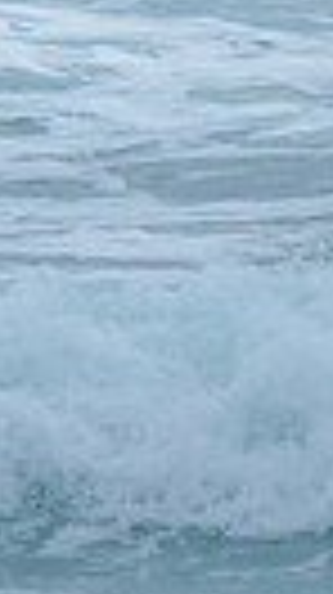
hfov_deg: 0.5
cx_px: -670
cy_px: -379
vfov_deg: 1.0
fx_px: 35473
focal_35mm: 2254
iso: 500
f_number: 6.3
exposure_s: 1/1600
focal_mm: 400
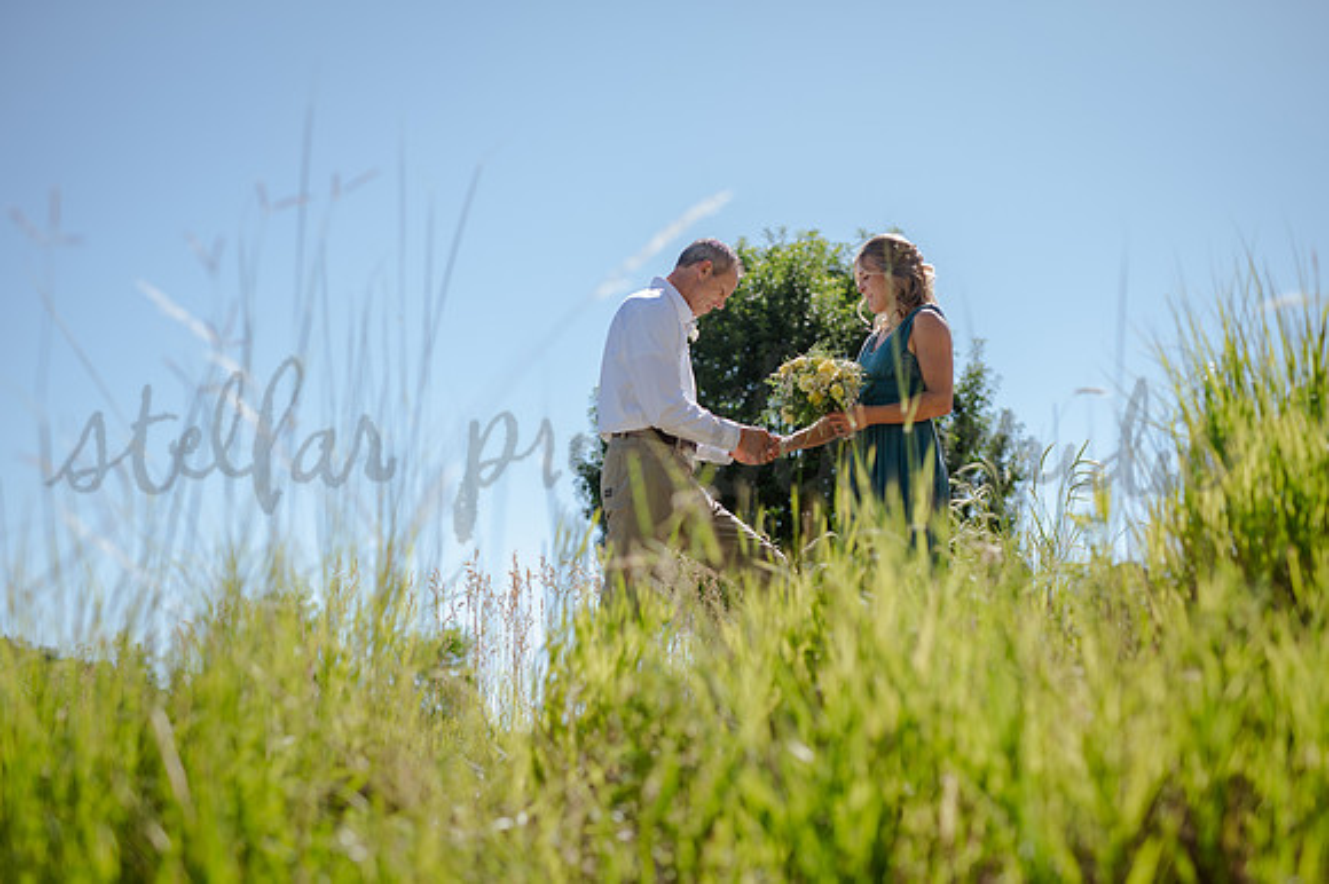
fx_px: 1845
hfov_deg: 39.6
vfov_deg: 27.0
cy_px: 442
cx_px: 664
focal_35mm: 50
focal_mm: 50
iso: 125
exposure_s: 1/1600
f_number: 2.5
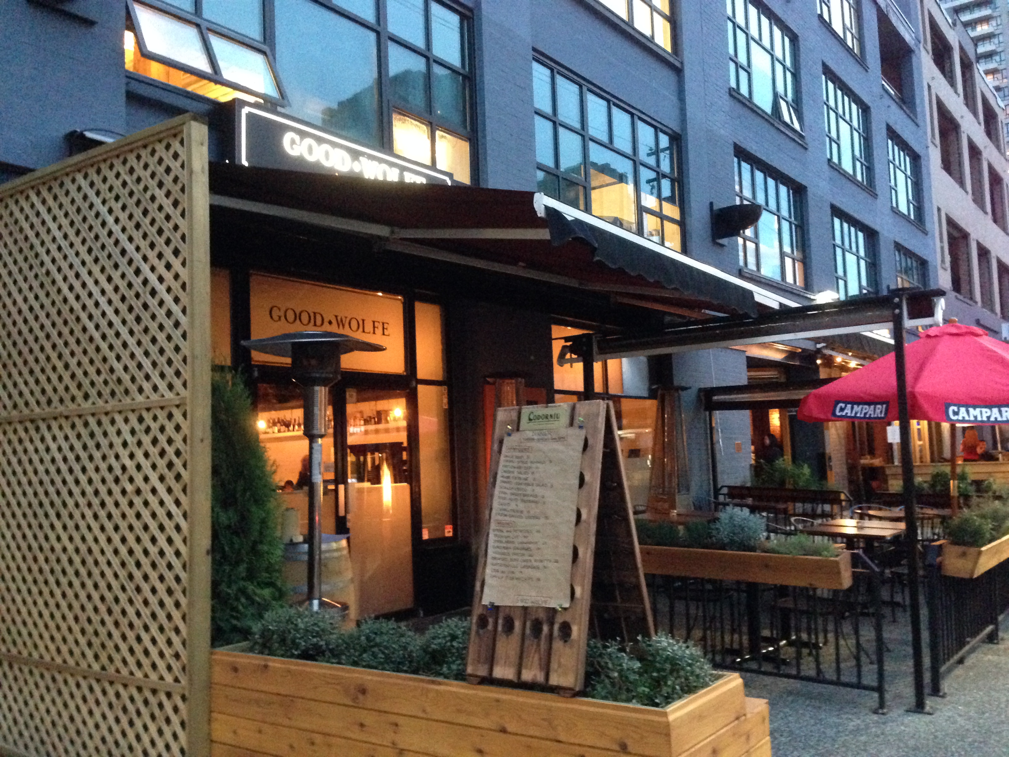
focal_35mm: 33
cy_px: 378
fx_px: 962
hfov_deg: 55.4
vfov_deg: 42.9
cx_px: 504
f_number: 2.4
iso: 800
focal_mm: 4.12
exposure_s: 1/15
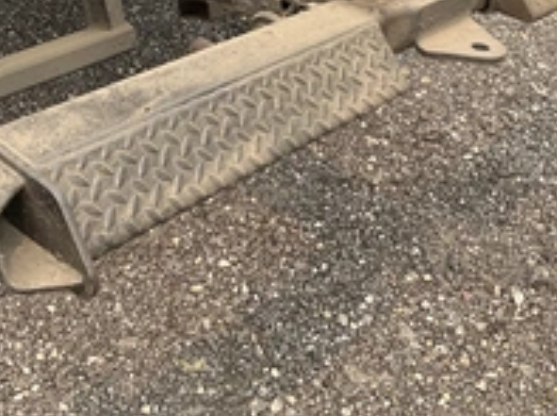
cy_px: 14
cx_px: 218
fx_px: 948
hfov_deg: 32.6
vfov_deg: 23.8
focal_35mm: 59
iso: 25
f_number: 1.8
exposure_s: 1/562
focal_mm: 3
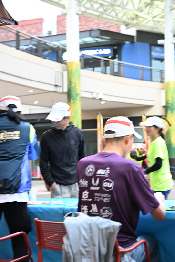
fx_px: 415
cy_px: 131
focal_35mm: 57
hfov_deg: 23.8
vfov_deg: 35.0
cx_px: 88
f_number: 4
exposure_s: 1/100
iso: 3200
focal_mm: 57
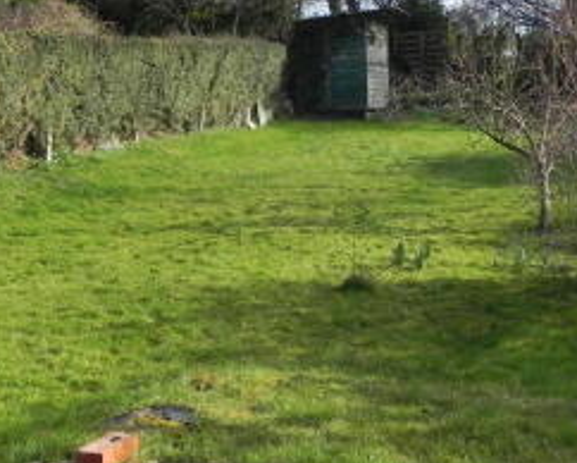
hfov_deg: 30.5
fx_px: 1043
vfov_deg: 24.3
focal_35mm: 61
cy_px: 42
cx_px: 416
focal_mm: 4.6
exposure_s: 1/263
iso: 160
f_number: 5.6
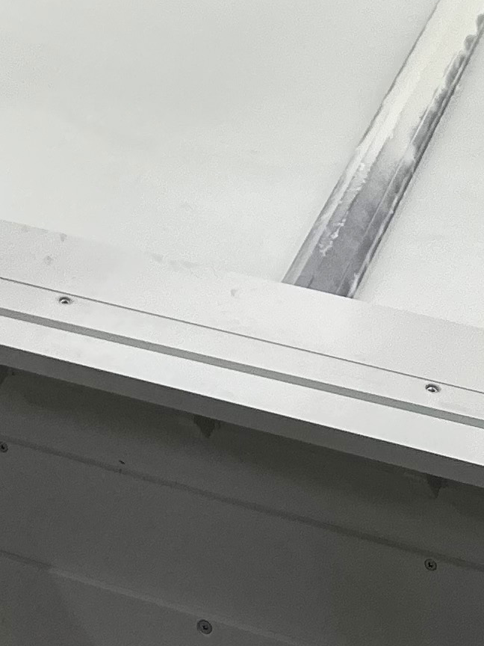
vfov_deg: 14.2
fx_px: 2088
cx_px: -114
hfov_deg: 12.9
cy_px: -710
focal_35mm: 112
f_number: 1.78
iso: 64
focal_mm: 6.86
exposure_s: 1/169
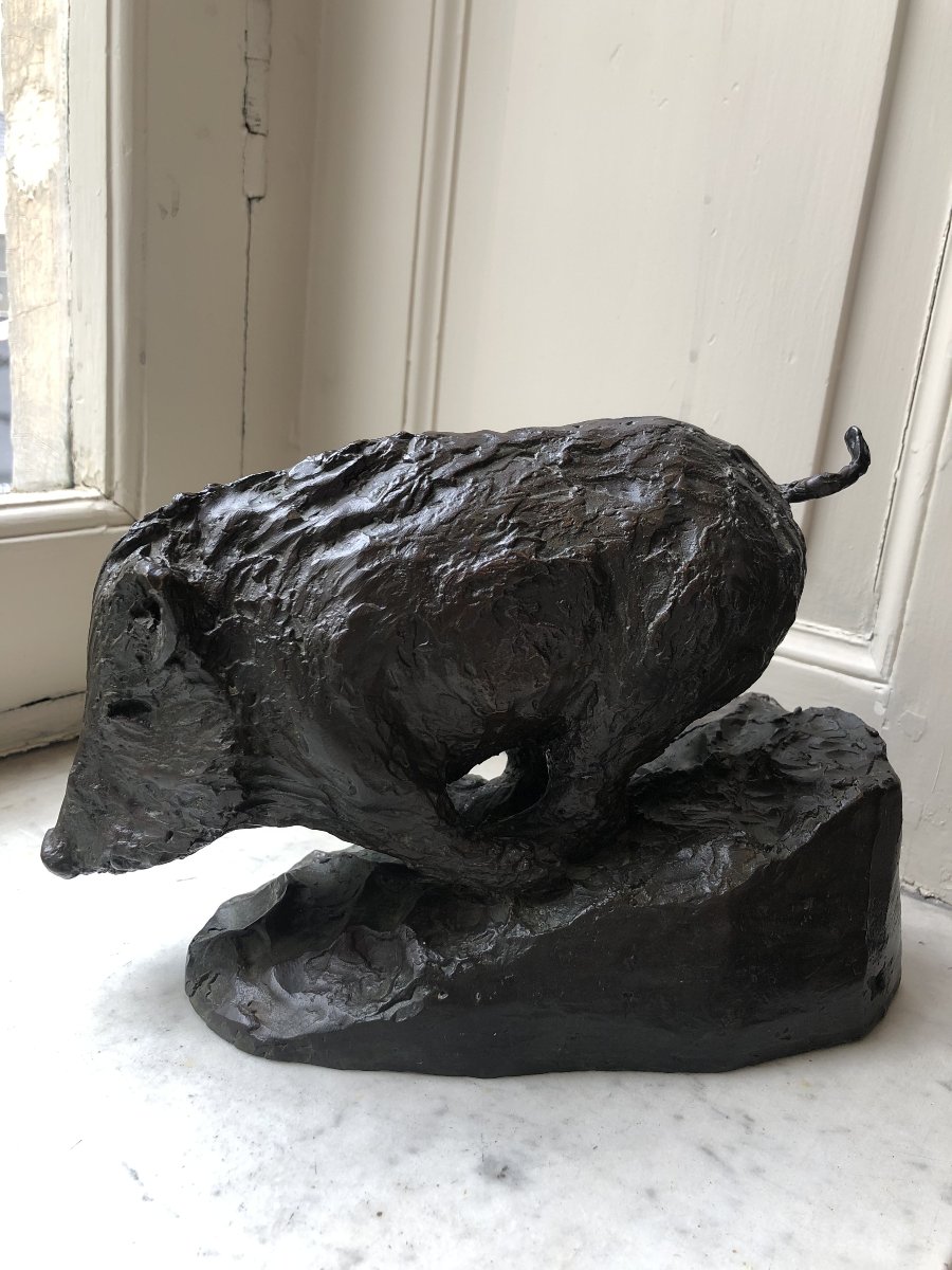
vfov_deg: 63.4
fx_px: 1027
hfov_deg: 49.7
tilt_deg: -15.1
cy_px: 635
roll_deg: -5.5
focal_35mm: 28
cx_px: 476
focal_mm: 4
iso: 40
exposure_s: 1/100
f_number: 1.8
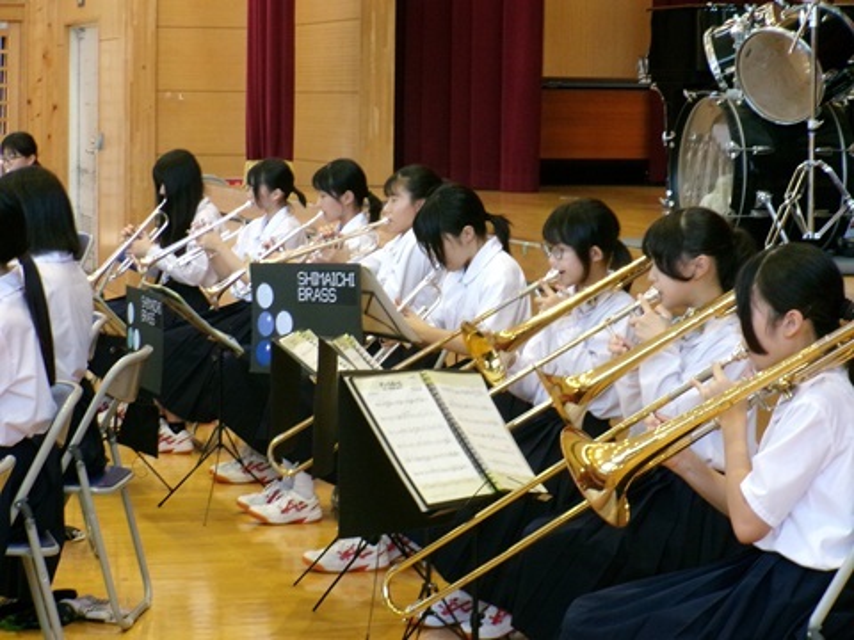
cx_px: 427
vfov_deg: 12.9
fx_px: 2837
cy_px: 320
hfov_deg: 17.1
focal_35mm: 115
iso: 590
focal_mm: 20.6
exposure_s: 1/34
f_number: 6.2
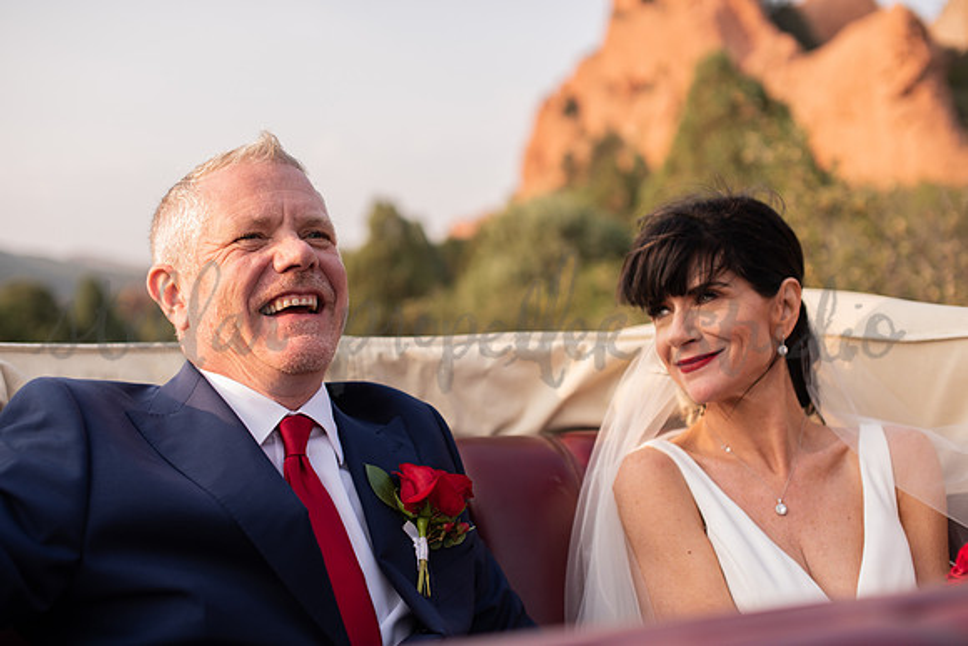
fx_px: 1345
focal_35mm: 50
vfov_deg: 27.0
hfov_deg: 39.6
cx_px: 484
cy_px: 323
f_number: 2.8
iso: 125
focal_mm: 50
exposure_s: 1/640
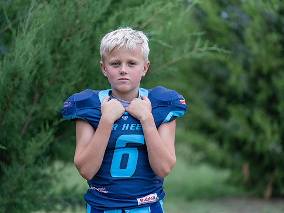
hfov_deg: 13.3
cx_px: 120
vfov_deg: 10.0
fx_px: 1215
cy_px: 112
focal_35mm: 148
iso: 640
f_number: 2.8
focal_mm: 129
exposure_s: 1/320
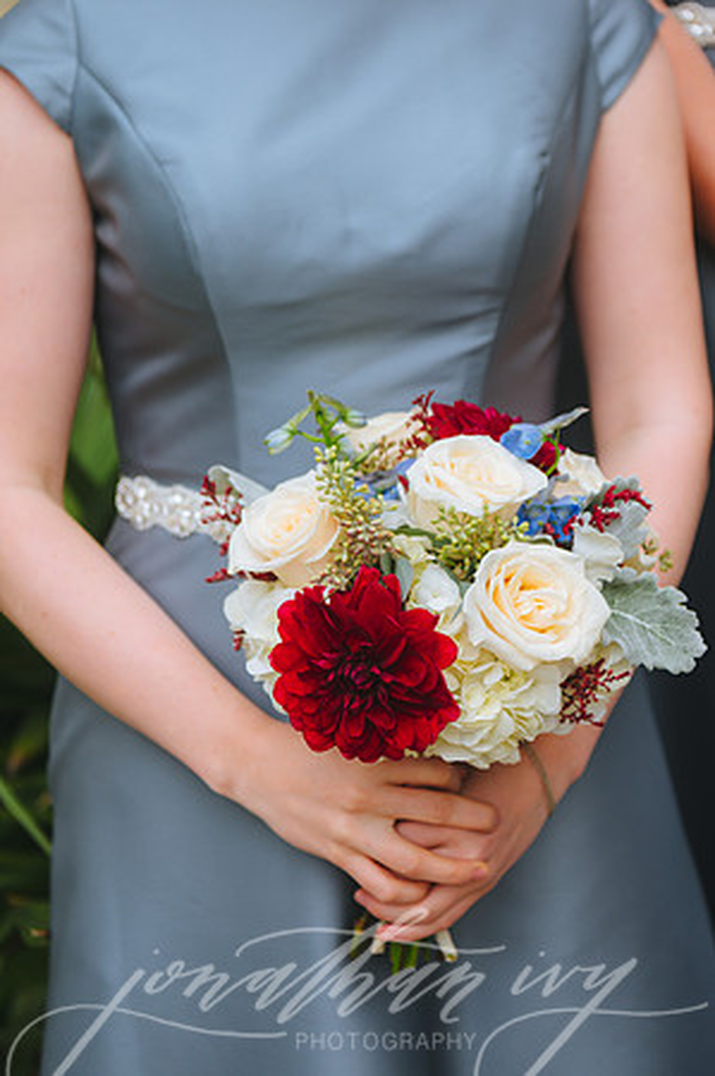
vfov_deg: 28.9
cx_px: 358
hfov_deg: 19.4
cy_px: 538
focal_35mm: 70
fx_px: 2090
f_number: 4
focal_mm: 70
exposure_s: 1/800
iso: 250
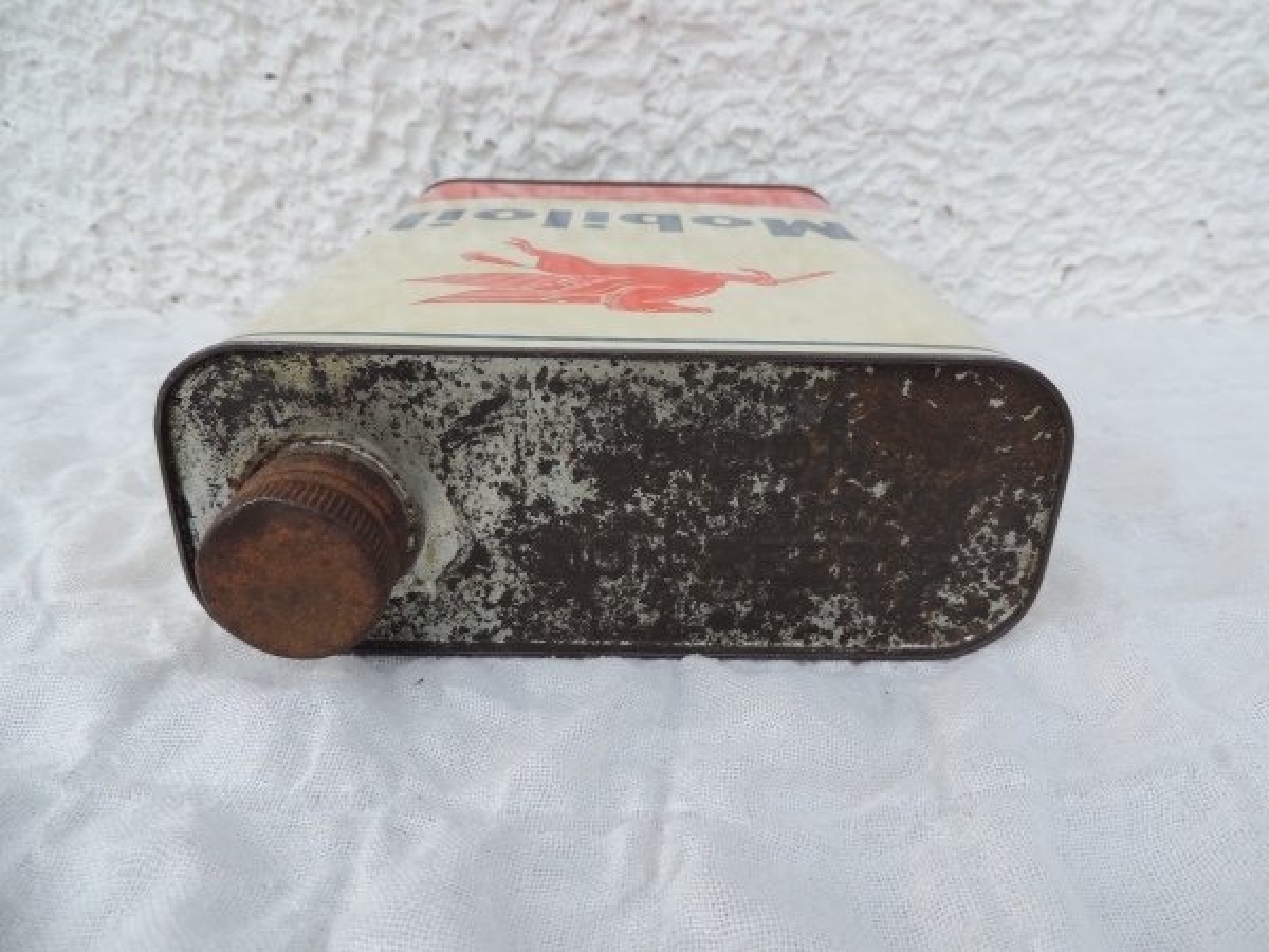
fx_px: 880
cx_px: 634
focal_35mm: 24
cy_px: 476
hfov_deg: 71.6
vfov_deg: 56.8
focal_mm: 4.3
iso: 80
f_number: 3
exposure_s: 1/400
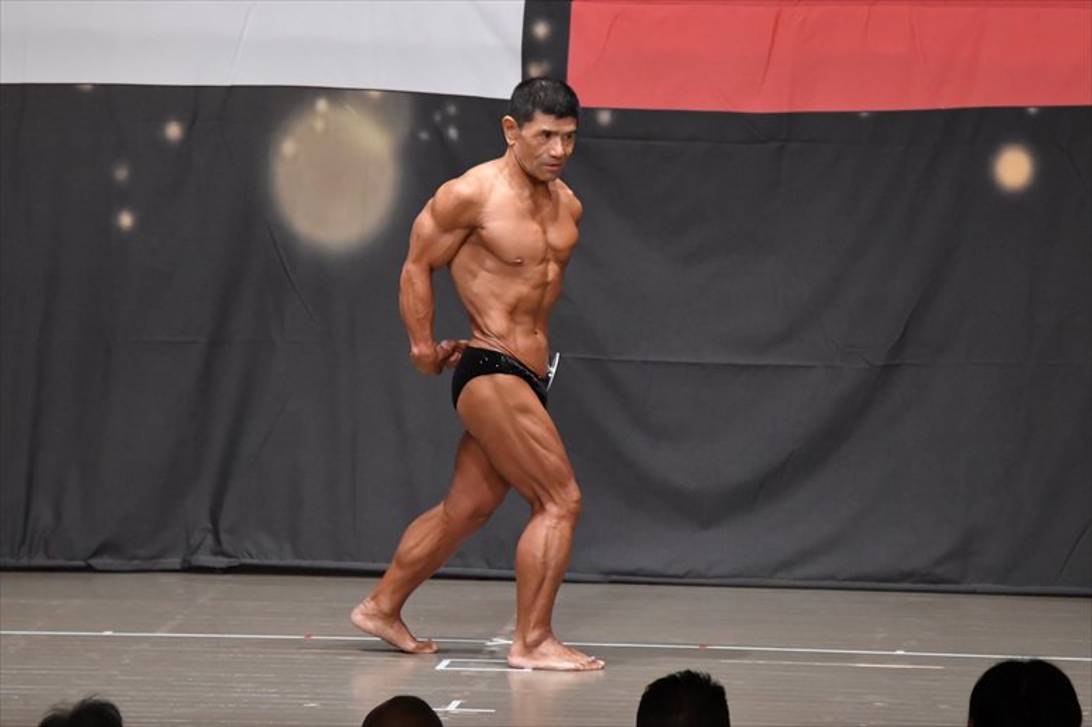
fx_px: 7277
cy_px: 364
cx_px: 546
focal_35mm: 240
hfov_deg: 8.6
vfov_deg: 5.7
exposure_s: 1/400
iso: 6400
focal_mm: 160
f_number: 5.6
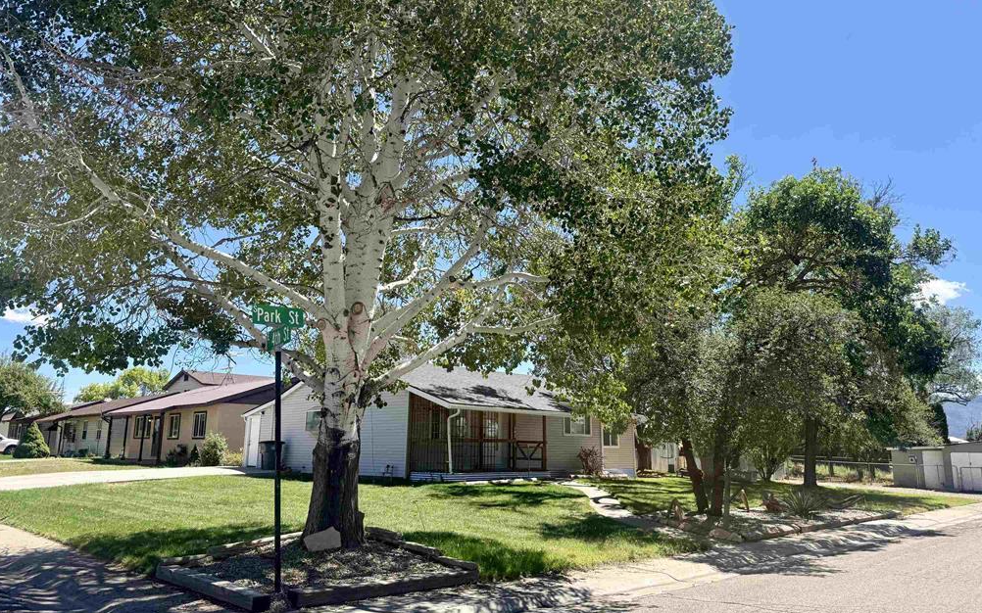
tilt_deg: +13.1
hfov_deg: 70.4
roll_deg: +0.7
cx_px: 496
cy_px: 297
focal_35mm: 26
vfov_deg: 47.6
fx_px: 696
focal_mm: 6.76
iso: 80
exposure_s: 1/2703
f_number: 1.78
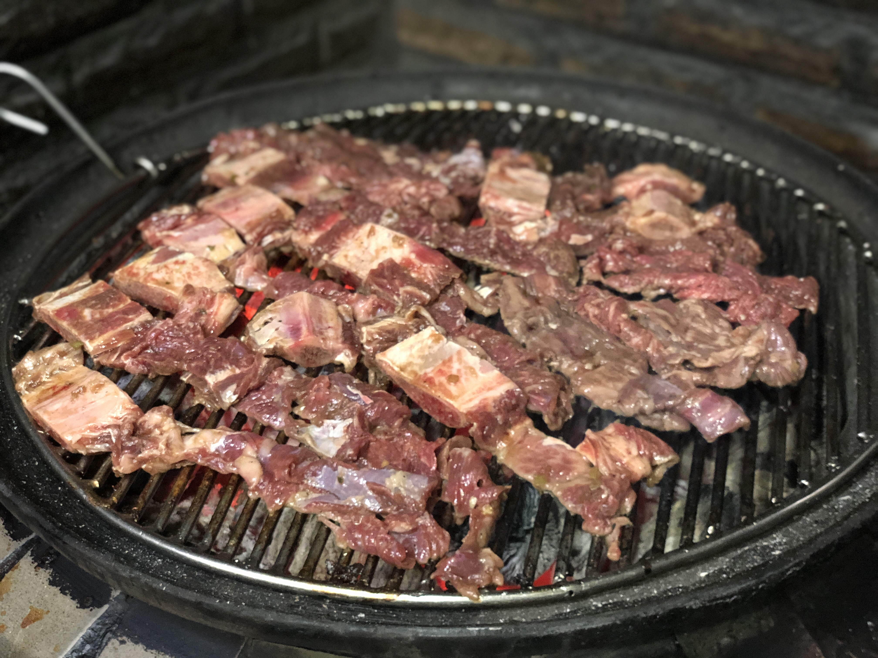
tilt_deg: -35.3
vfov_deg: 28.0
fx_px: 1319
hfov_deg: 36.8
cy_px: 329
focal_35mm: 52
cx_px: 439
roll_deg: +1.2
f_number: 2.4
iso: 250
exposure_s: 1/8
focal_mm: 6
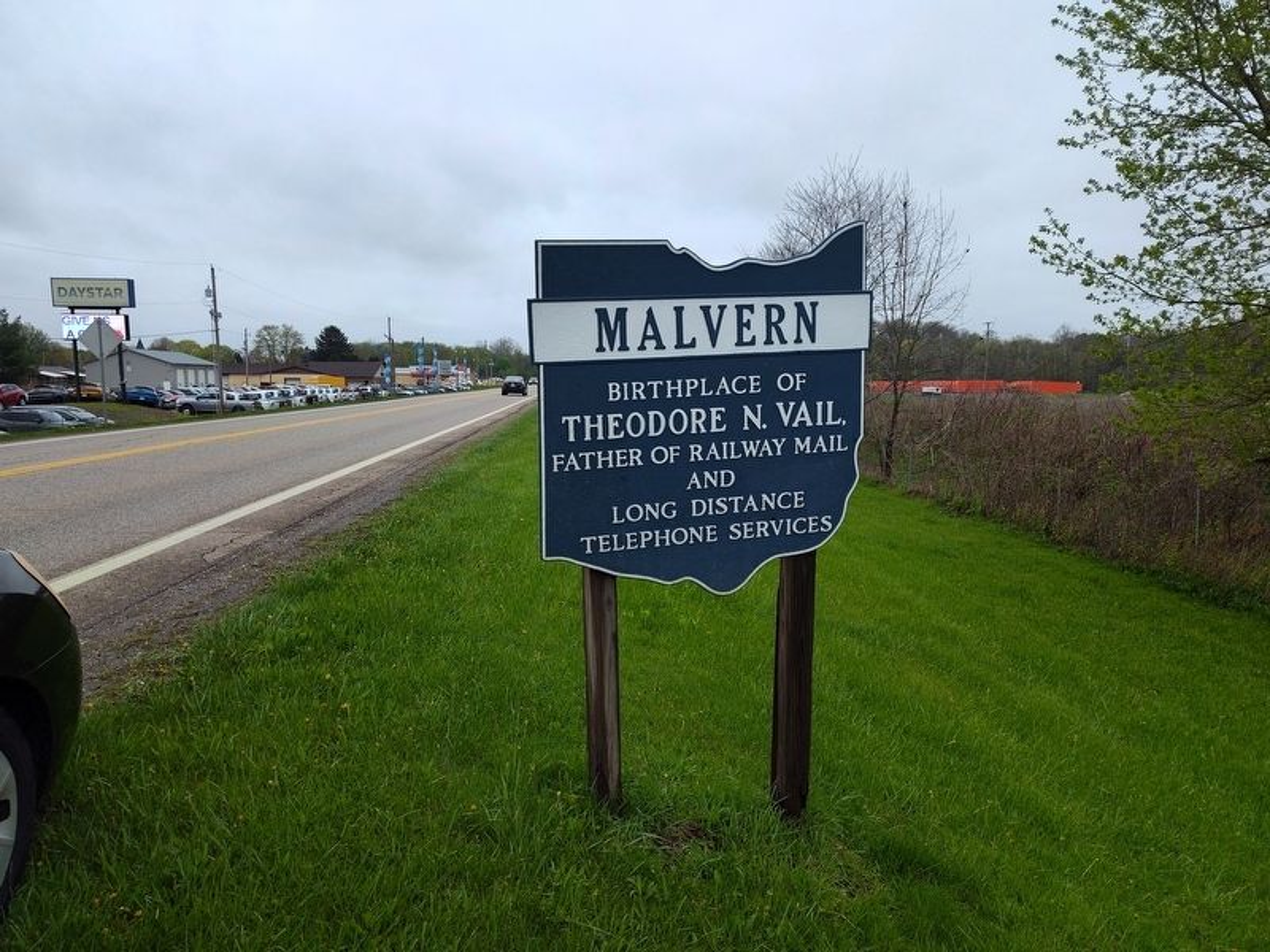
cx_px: 635
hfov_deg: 73.9
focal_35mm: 23
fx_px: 844
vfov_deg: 58.9
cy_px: 476
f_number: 1.8
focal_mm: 5.56
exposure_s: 1/231
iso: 100
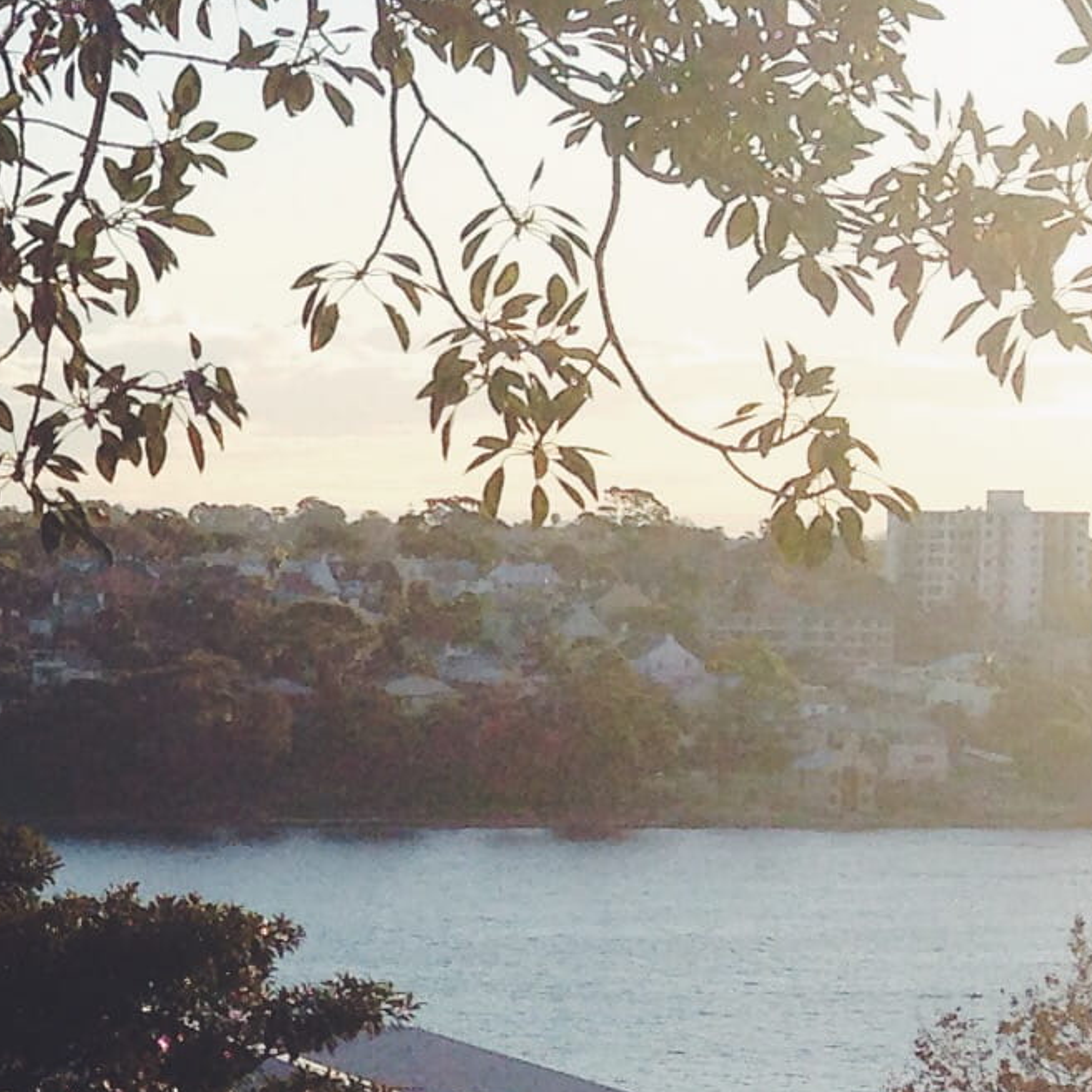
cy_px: 753
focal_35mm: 145
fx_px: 5175
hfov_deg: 10.7
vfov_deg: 12.0
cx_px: -1303
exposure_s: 1/1232
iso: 50
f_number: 2.4
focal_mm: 4.12
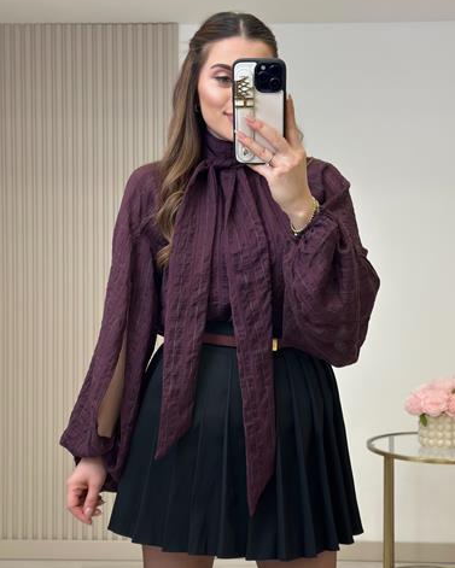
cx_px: 237
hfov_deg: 28.6
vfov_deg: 35.3
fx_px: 892
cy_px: 305
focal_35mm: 53
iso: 80
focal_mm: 6.86
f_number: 1.78
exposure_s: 1/246
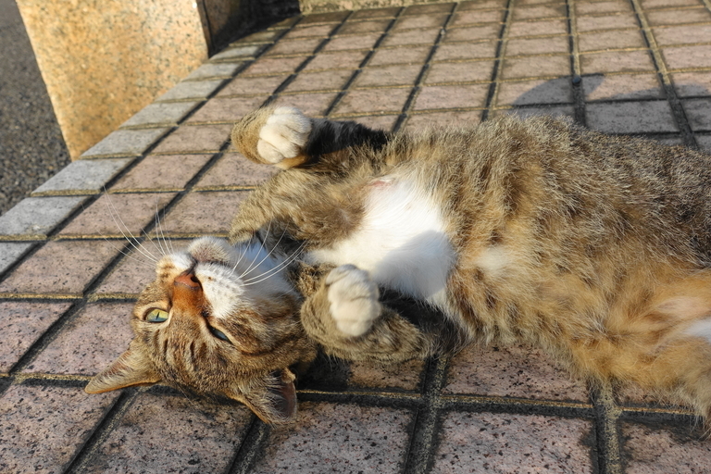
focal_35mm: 32
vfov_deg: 41.0
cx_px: 359
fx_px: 632
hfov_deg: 58.7
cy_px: 276
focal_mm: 8.8
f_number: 4
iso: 125
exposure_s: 1/640
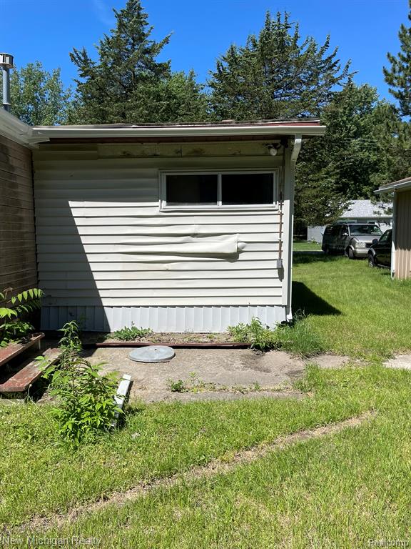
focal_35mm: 26
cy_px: 274
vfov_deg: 67.3
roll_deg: +0.6
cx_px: 206
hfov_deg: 53.1
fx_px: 412
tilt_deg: -6.5
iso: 32
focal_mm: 4.2
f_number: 1.6
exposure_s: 1/4292
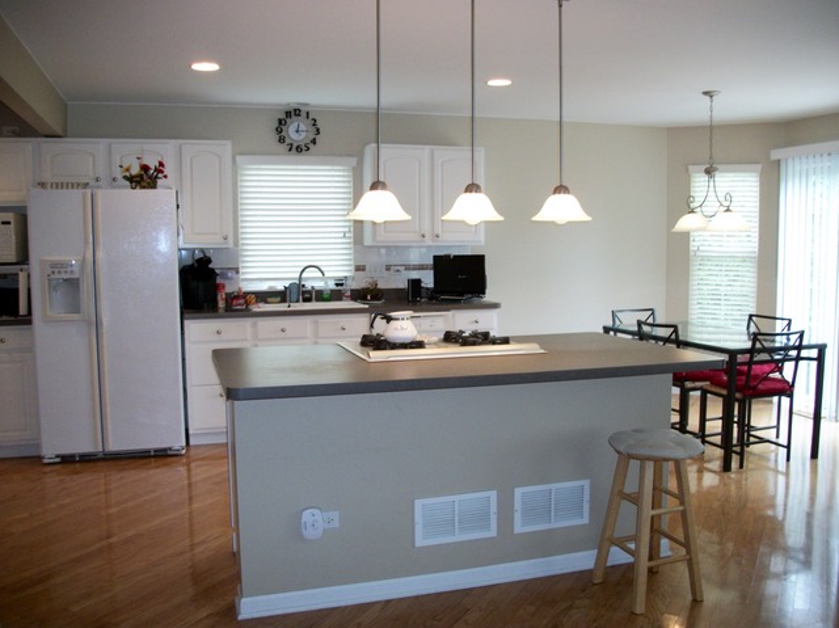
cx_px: 420
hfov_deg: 56.9
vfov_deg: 44.1
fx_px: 775
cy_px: 314
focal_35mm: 32
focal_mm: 5.7
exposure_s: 1/40
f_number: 2.9
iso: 160
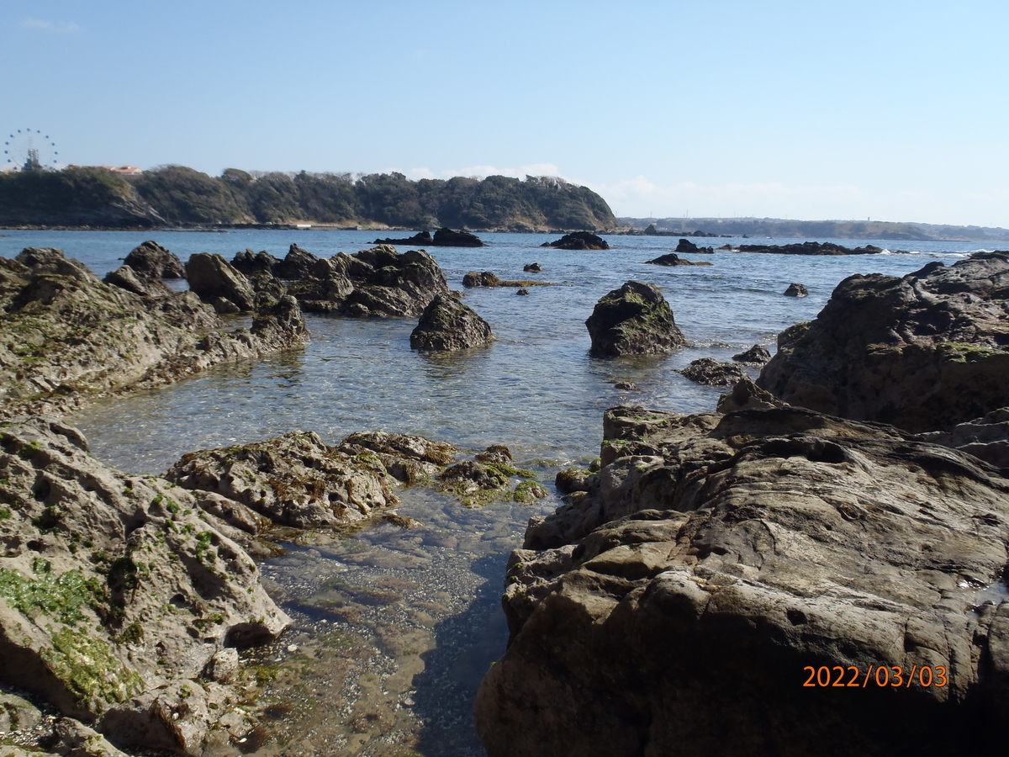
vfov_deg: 49.7
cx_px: 504
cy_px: 378
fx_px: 816
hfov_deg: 63.4
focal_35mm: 28
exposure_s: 1/80
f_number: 11
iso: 80
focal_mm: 5
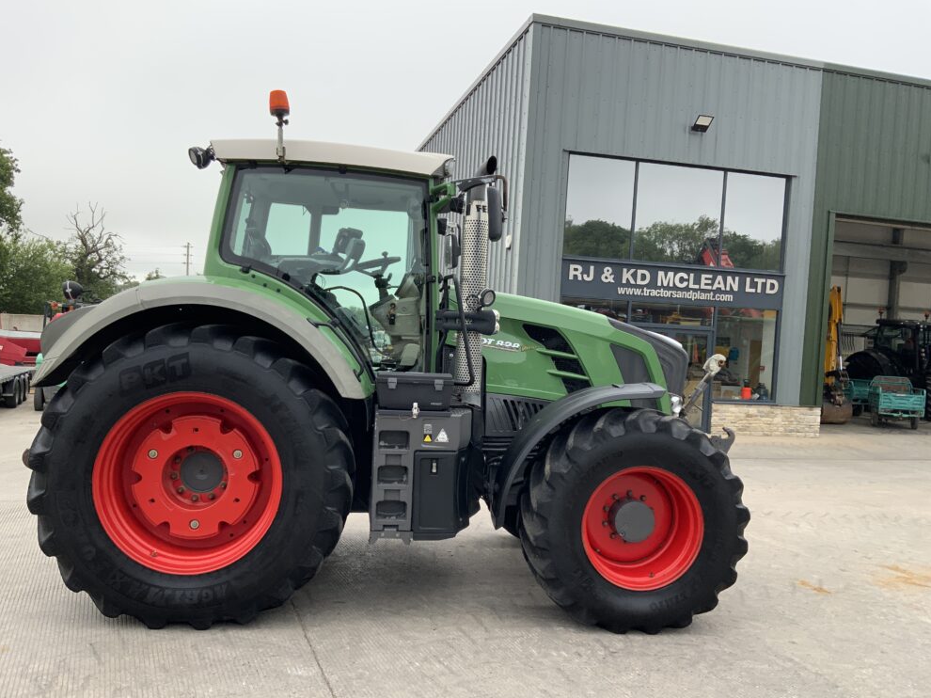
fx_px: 807
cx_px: 451
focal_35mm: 30
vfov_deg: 46.8
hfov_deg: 60.0
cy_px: 359
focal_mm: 3
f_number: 1.8
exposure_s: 1/150
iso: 16
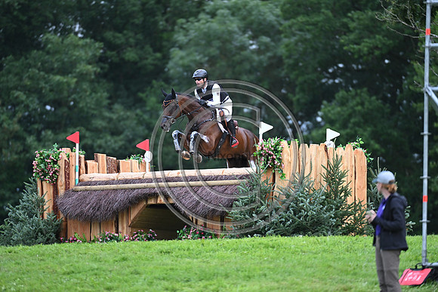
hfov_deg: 5.2
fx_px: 4868
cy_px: 146
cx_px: 219
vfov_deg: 3.4
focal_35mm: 400
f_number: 5
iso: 1400
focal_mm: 400
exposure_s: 1/1600
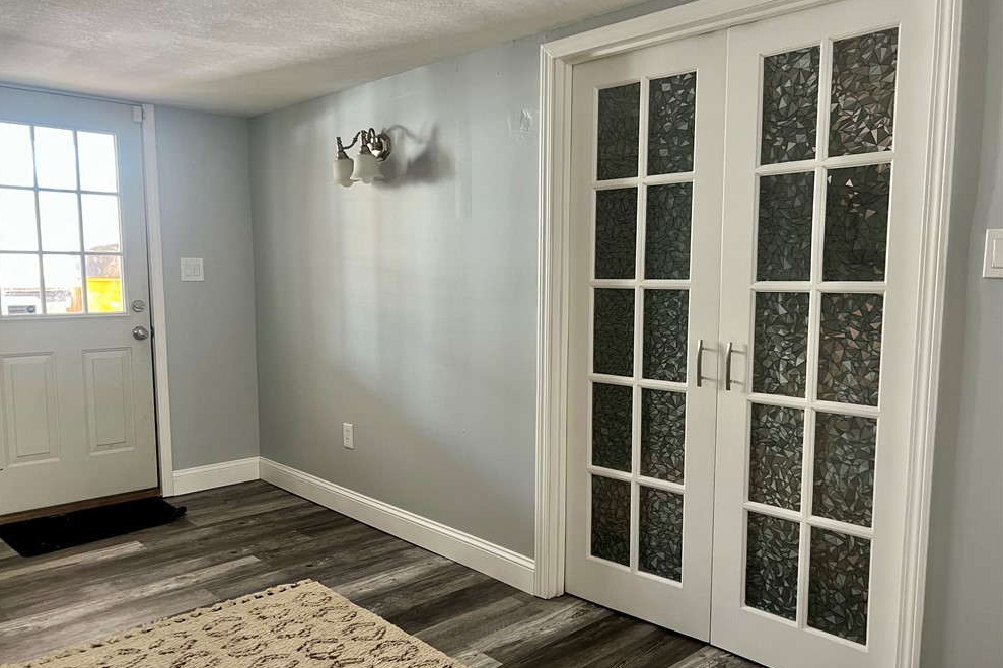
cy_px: 356
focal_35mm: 28
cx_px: 488
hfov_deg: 65.5
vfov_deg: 46.4
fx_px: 780
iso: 250
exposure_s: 1/60
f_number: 1.5
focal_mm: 5.7
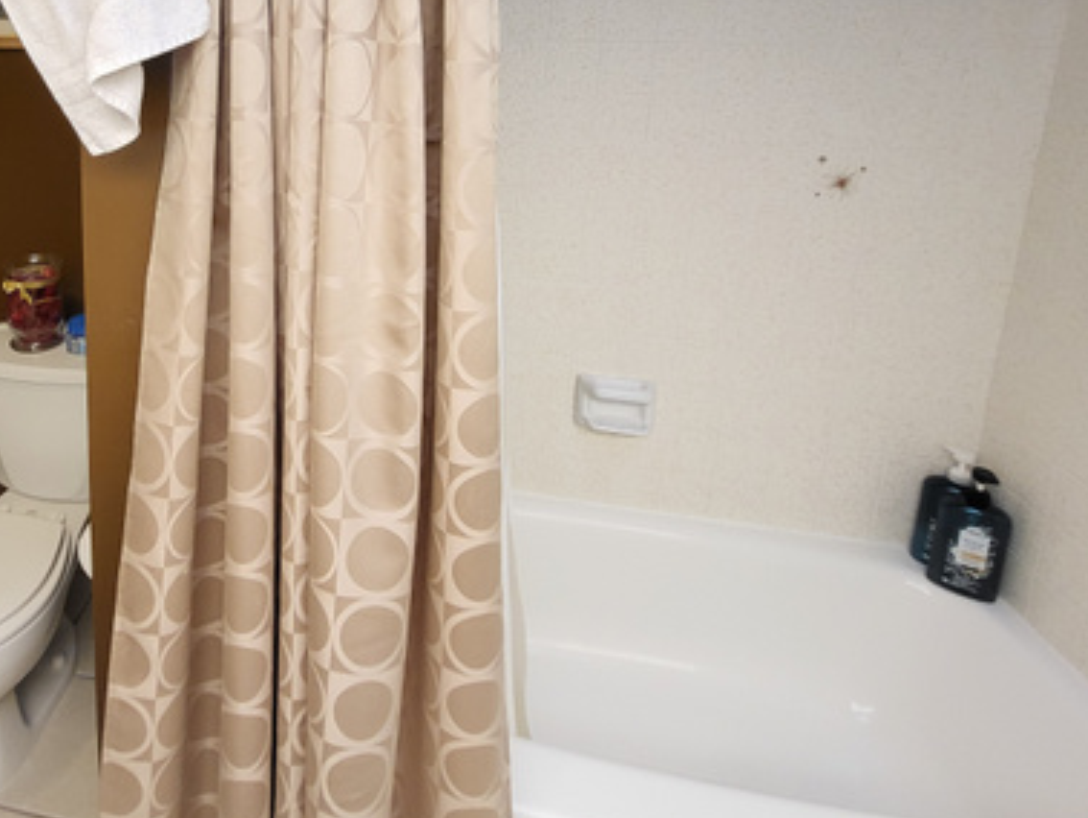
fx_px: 692
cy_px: 167
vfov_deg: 56.8
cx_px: 279
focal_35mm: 22
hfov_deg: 71.4
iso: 250
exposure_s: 1/60
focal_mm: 1.74
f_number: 2.2
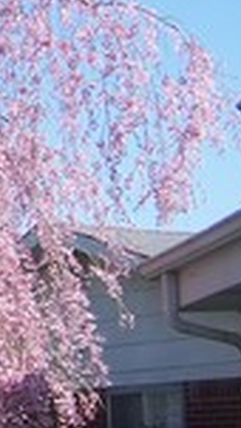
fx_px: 1590
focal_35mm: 140
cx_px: -337
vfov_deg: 15.2
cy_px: 78
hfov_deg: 8.0
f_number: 3
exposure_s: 1/750
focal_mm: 6
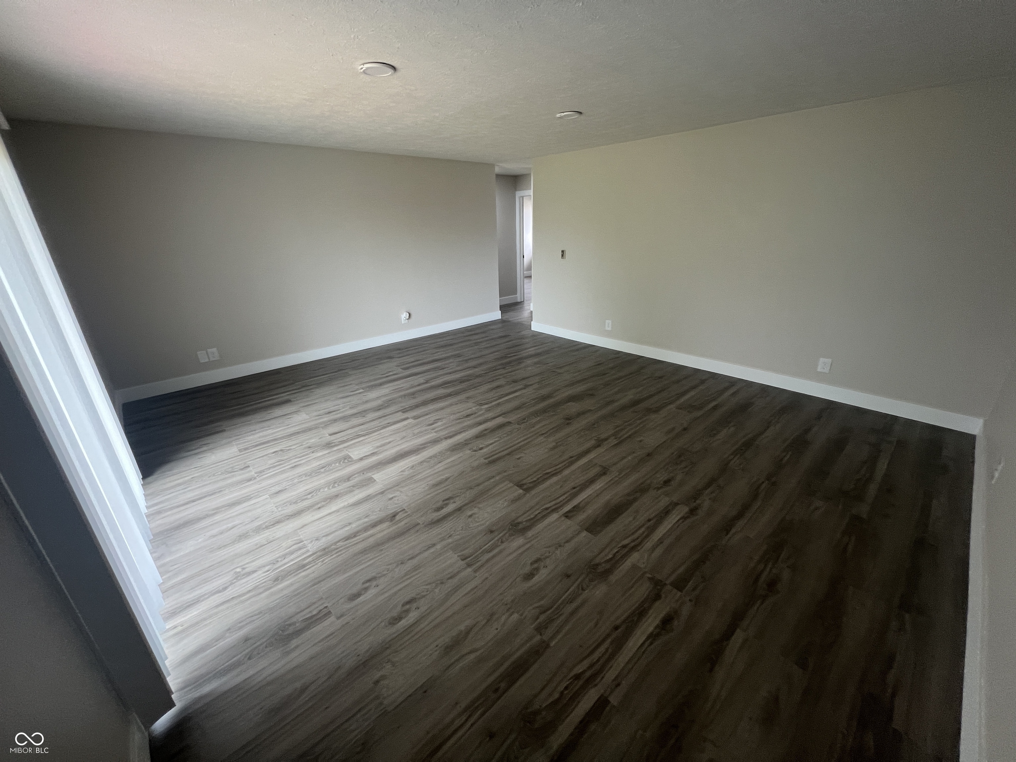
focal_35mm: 13
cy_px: 381
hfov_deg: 106.2
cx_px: 508
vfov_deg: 89.9
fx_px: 382
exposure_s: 1/99
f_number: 1.8
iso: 200
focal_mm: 1.57
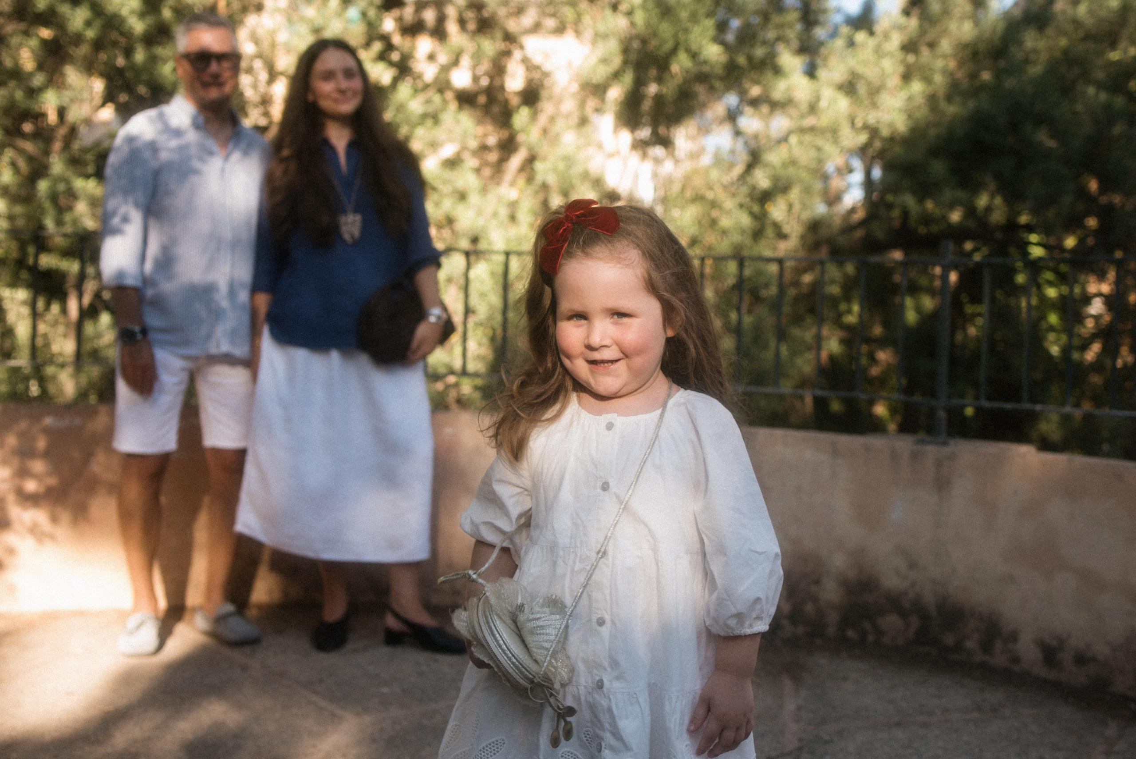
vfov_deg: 32.5
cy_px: 333
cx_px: 667
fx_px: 1298
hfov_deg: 47.1
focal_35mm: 41
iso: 125
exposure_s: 1/250
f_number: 2.8
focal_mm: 35
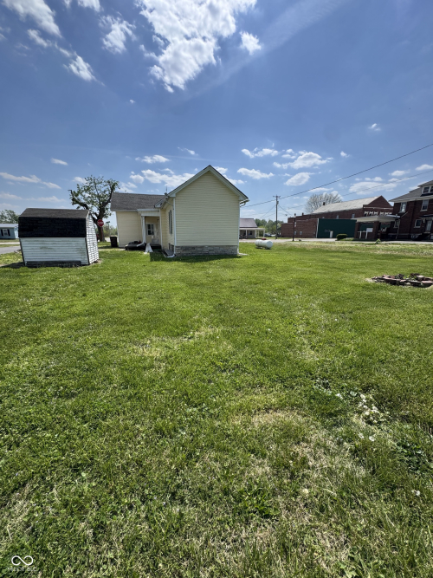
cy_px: 289
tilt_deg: -13.5
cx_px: 216
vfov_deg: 102.1
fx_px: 234
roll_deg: -0.4
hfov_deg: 85.7
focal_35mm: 14
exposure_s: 1/2028
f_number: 2.2
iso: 50
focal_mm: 2.22
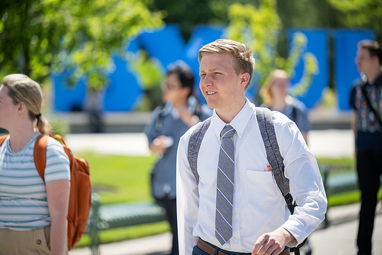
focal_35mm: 135
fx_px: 1433
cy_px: 128
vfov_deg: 10.2
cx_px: 191
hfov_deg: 15.2
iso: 100
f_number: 2.8
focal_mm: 135
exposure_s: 1/1600
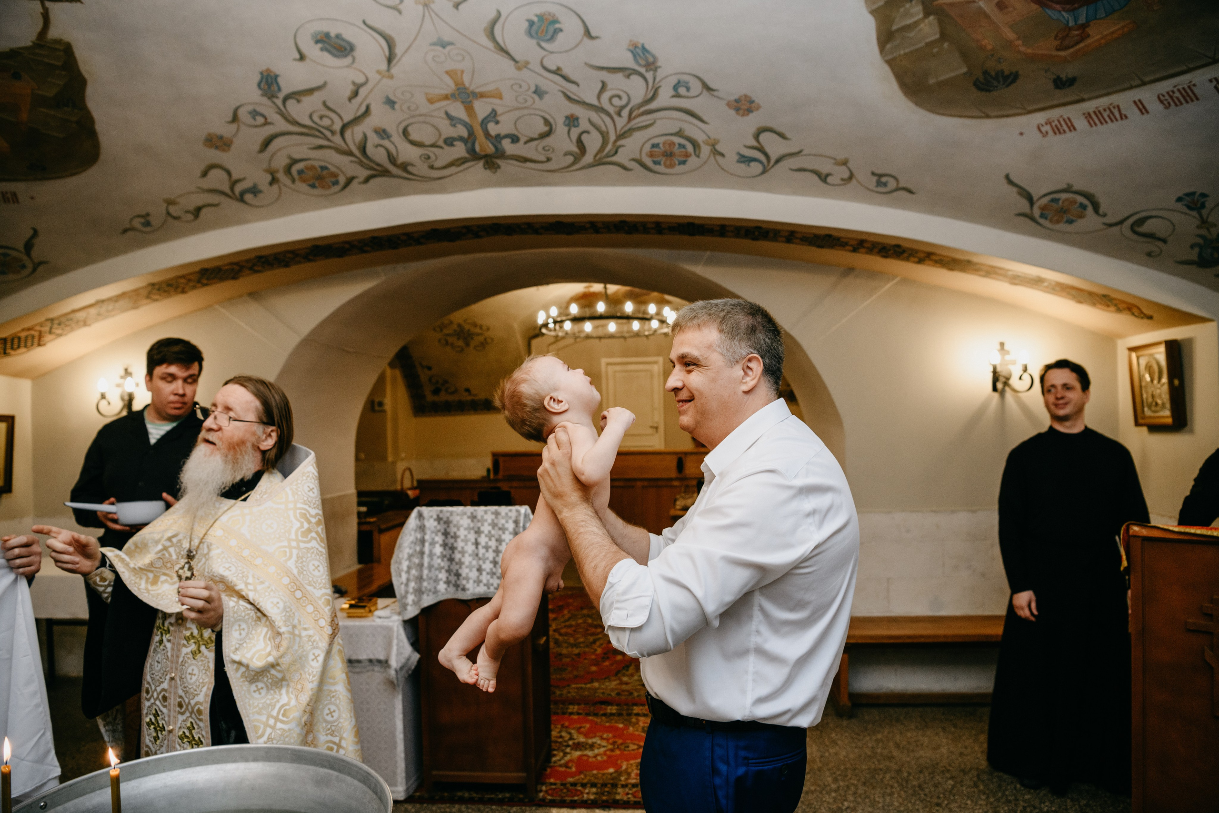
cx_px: 610
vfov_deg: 52.3
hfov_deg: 72.8
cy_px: 406
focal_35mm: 24
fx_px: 827
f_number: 3.5
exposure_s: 1/160
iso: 640
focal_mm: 24
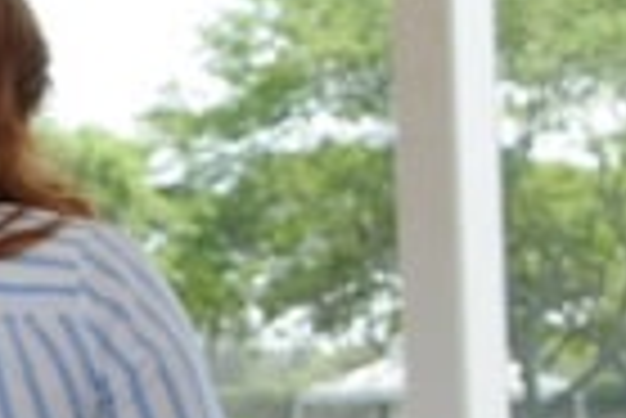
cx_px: -1058
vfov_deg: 6.1
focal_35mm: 224
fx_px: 3899
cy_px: 160
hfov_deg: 8.2
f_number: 9
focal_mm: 26
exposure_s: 1/250
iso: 500
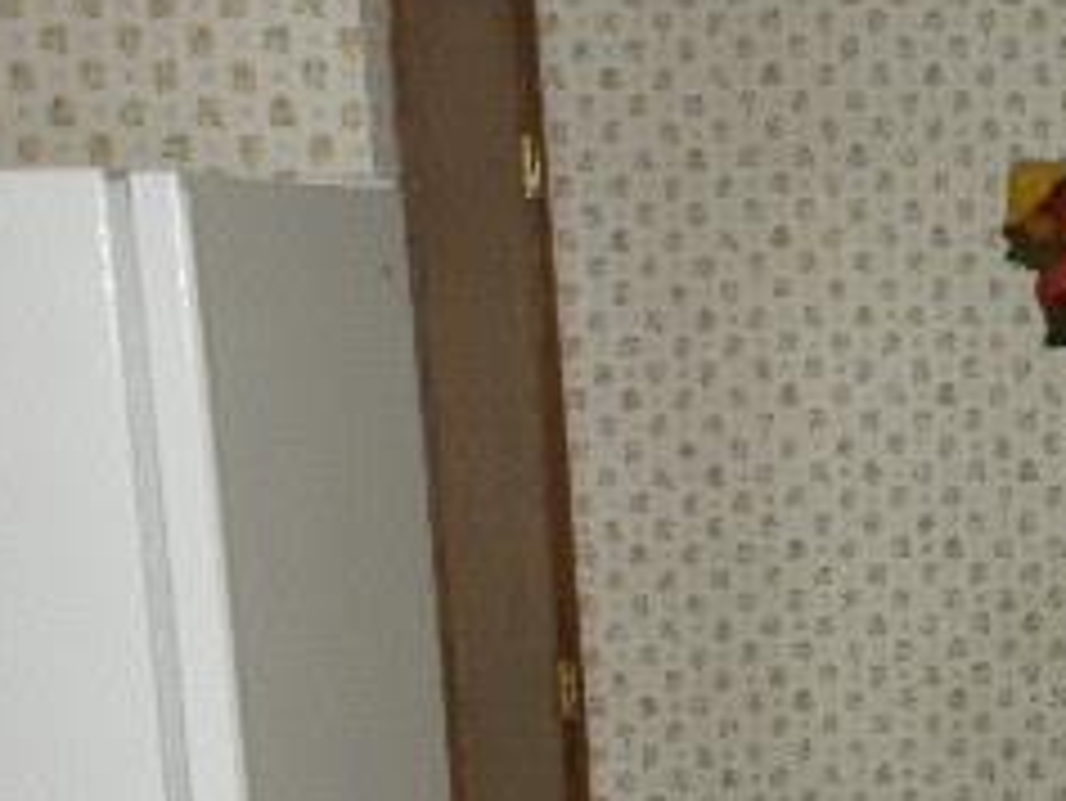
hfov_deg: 18.6
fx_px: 3081
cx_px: 1277
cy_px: 882
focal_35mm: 100
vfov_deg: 14.5
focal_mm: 6.6
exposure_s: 1/30
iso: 400
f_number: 3.5
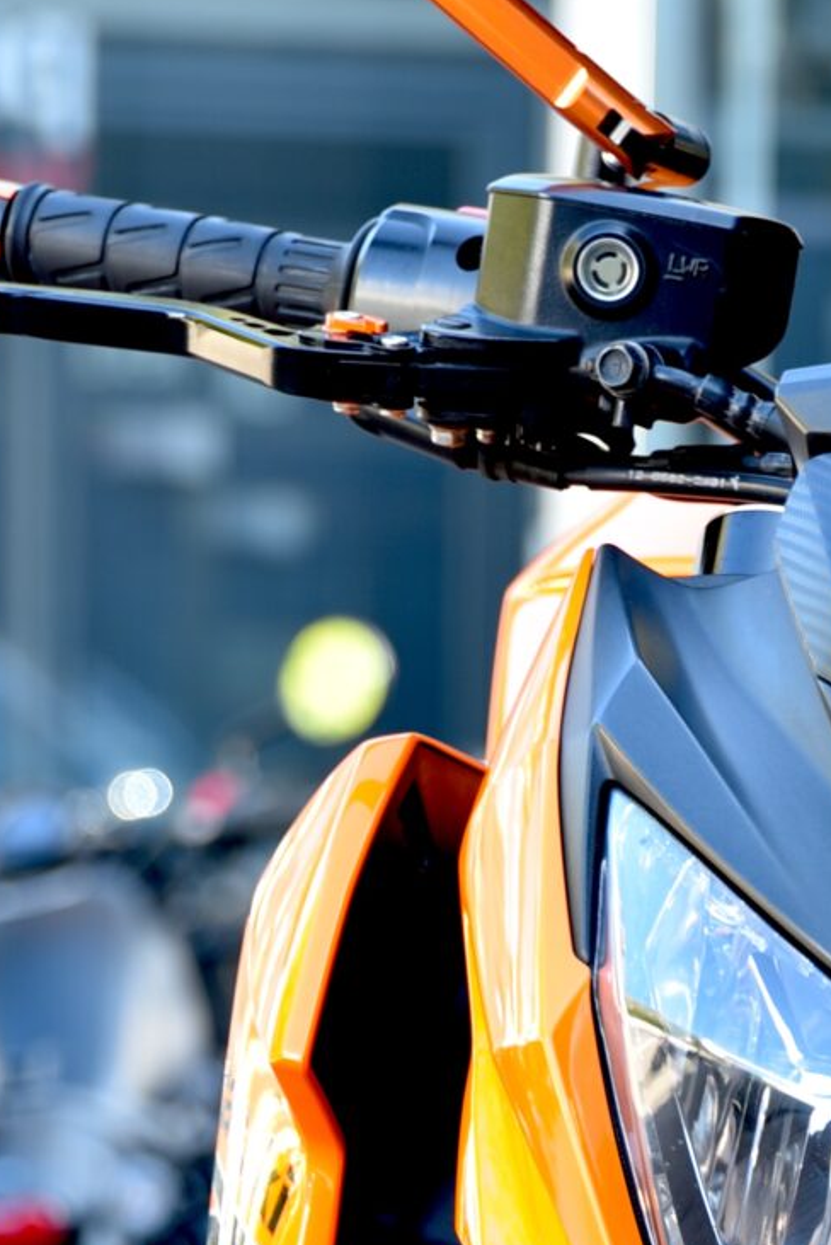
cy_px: 1787
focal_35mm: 196
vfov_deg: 10.2
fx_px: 6780
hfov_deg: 6.9
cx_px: 1079
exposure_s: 1/50
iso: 100
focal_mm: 56
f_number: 2.8
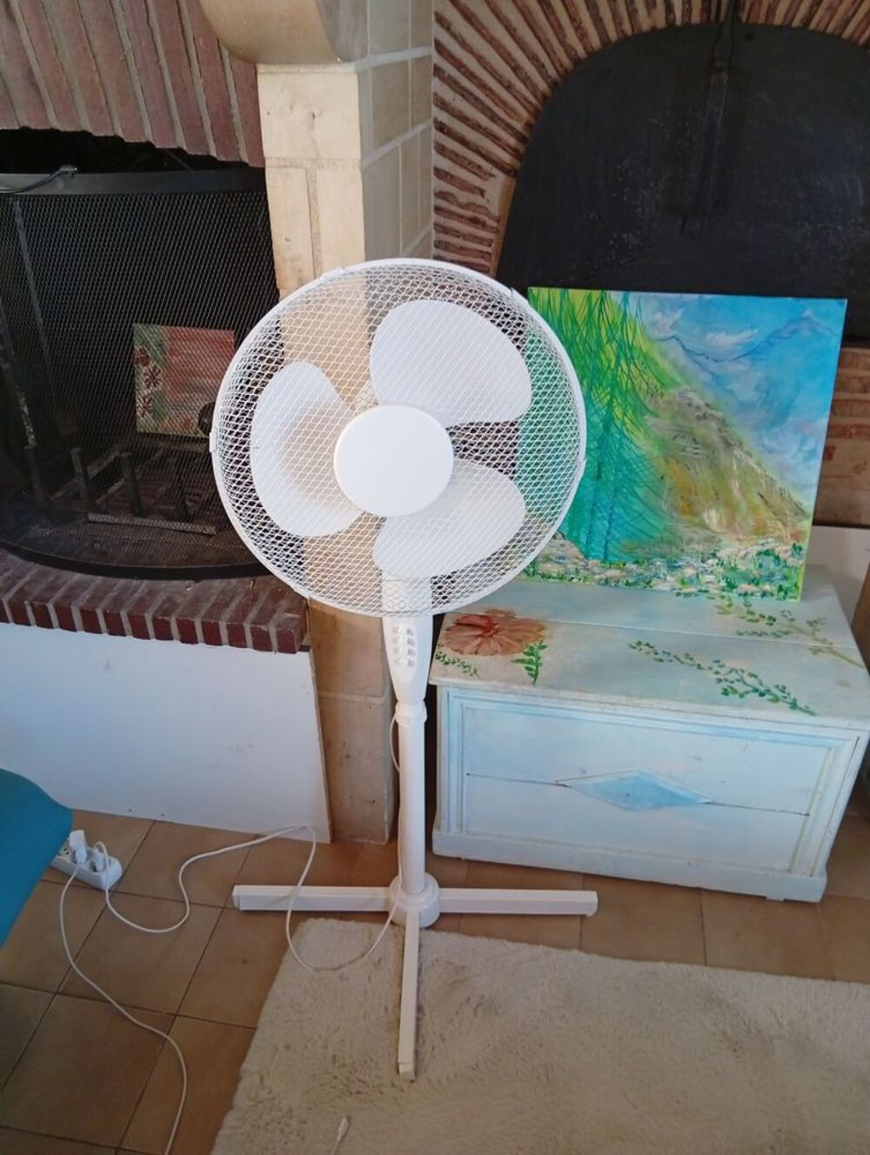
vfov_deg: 67.2
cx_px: 435
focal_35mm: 26
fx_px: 869
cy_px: 578
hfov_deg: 53.2
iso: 978
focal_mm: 3.96
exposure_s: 1/20
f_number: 1.8
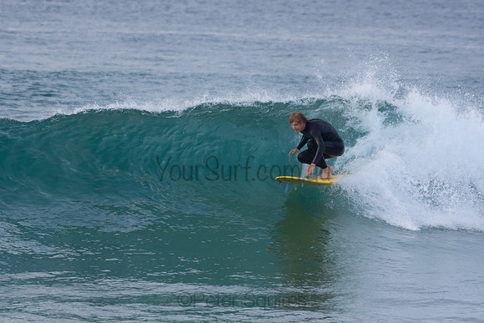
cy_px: 162
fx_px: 7060
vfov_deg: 2.6
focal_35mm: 525
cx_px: 242
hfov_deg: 3.9
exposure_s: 1/1000
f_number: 5.6
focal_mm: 350
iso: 800
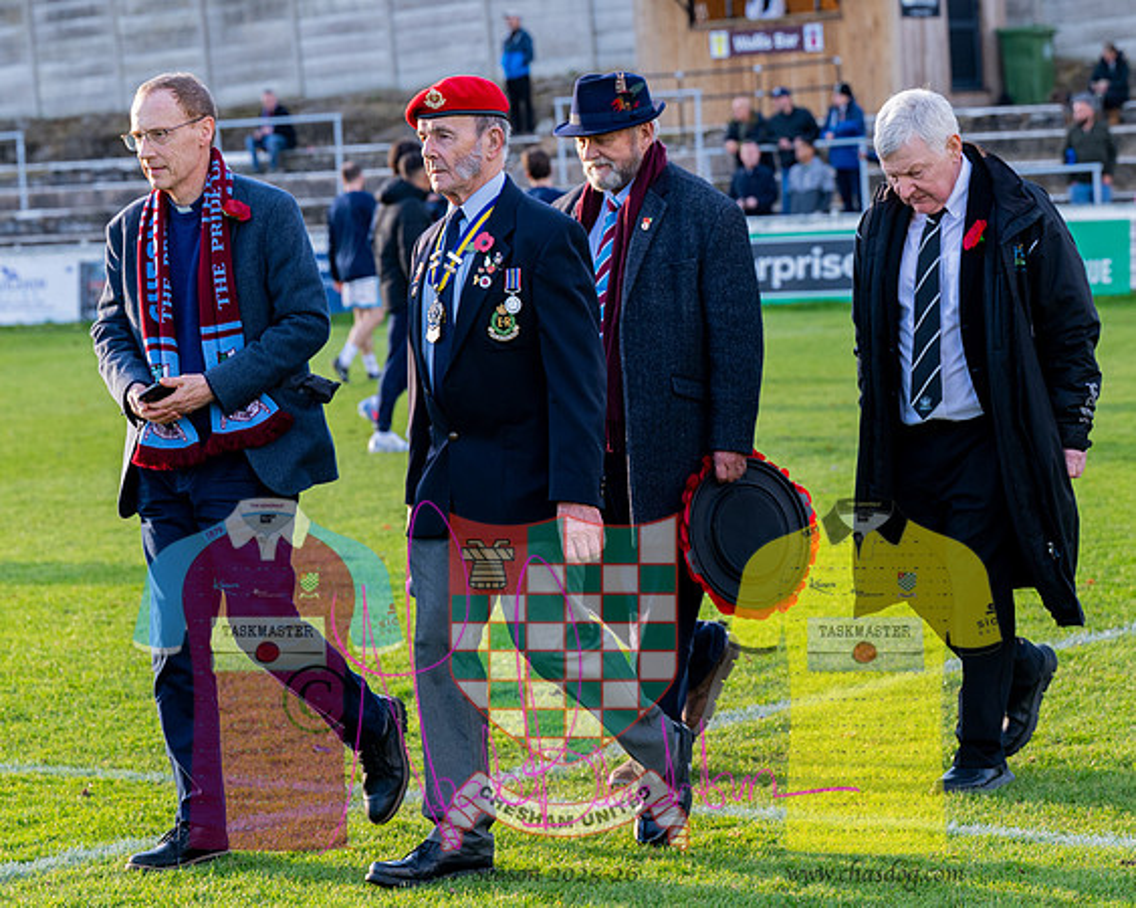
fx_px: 4148
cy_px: 470
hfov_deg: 15.6
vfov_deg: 12.5
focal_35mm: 123
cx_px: 648
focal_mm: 70
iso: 400
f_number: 4
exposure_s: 1/400
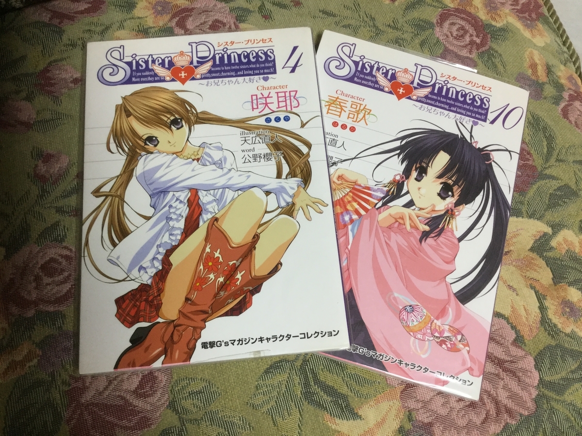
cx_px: 291
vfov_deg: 45.4
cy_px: 218
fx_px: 521
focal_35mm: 31
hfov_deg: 58.4
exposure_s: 1/30
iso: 64
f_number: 2.4
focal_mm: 3.3
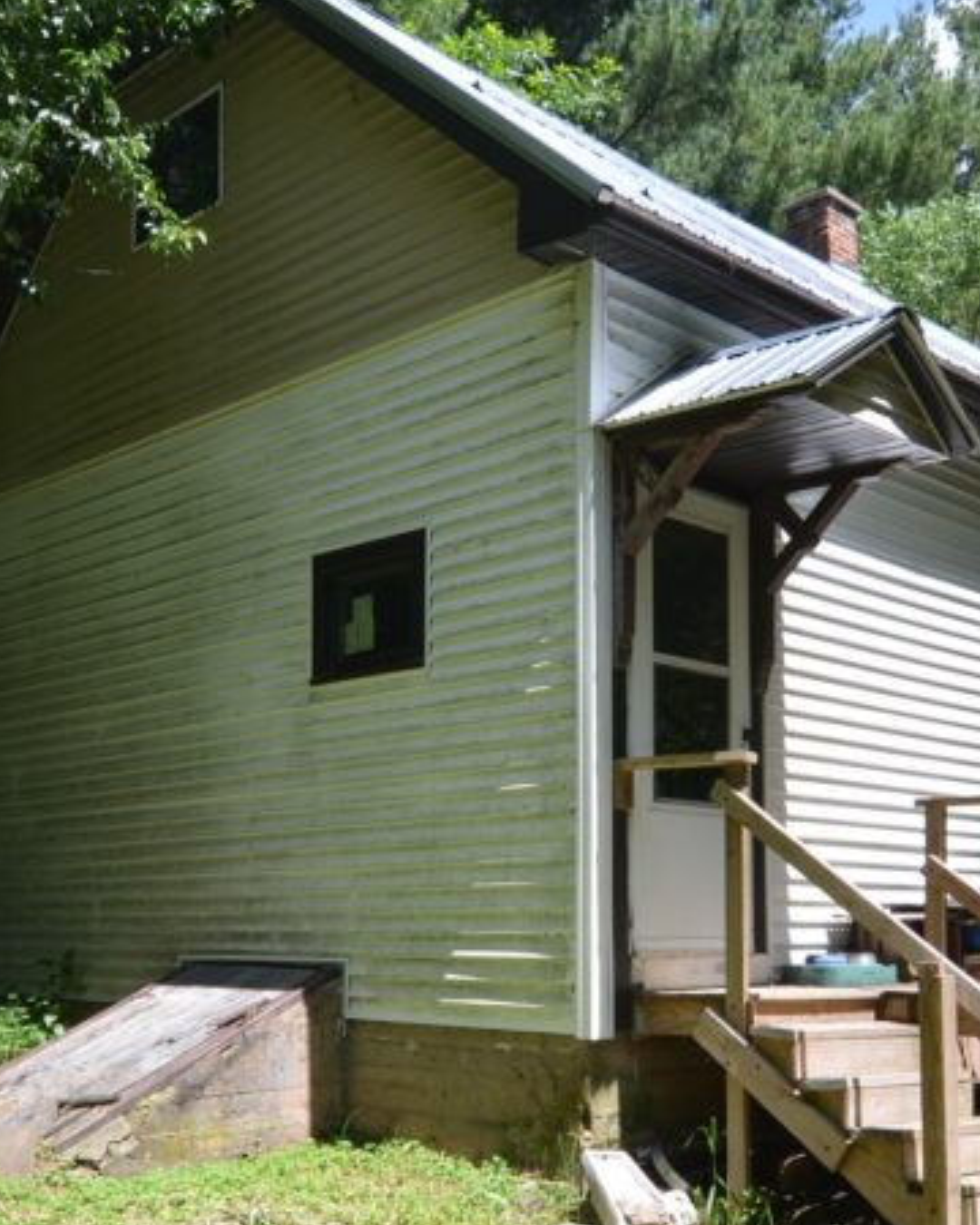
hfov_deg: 35.9
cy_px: 813
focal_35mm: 41
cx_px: 653
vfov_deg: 43.9
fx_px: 1496
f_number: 8
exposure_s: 1/200
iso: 200
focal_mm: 11
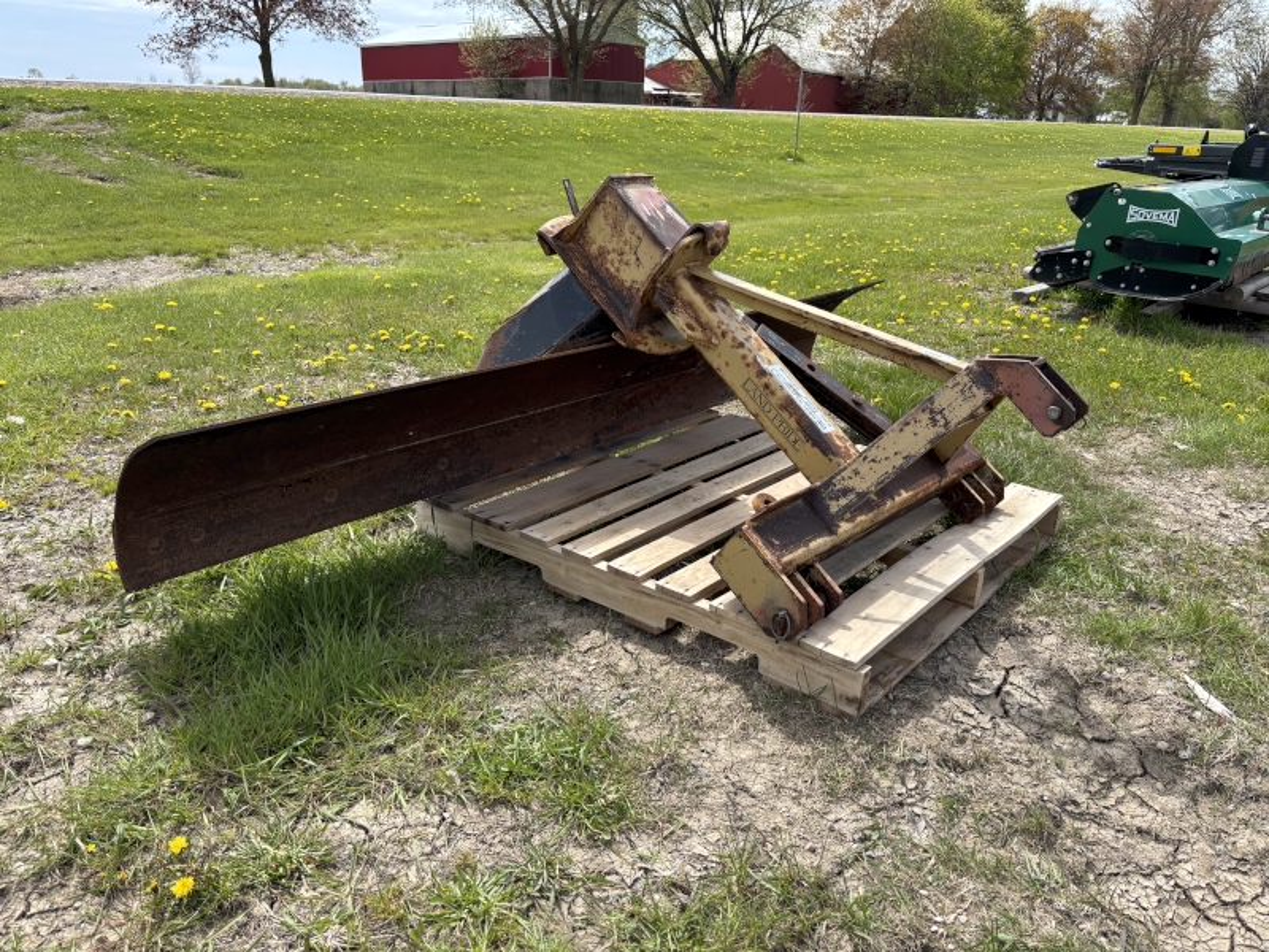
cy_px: 476
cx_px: 634
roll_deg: -2.2
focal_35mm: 26
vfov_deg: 53.1
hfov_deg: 67.3
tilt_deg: -21.8
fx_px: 953
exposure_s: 1/1845
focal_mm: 5.96
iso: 50
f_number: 1.6
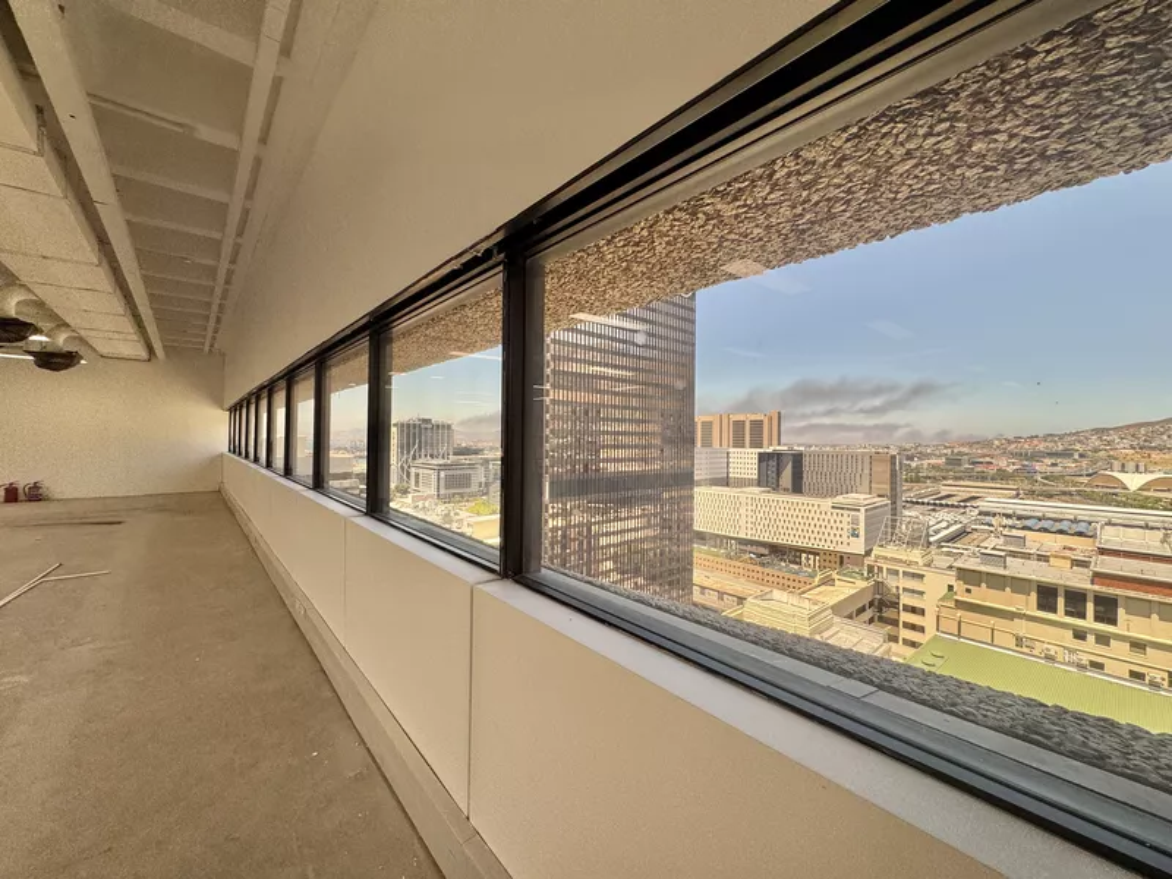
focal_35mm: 14
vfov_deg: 85.7
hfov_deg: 102.1
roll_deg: -0.8
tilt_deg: +0.1
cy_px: 440
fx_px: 474
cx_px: 586
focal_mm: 2.22
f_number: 2.2
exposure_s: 1/245
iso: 40
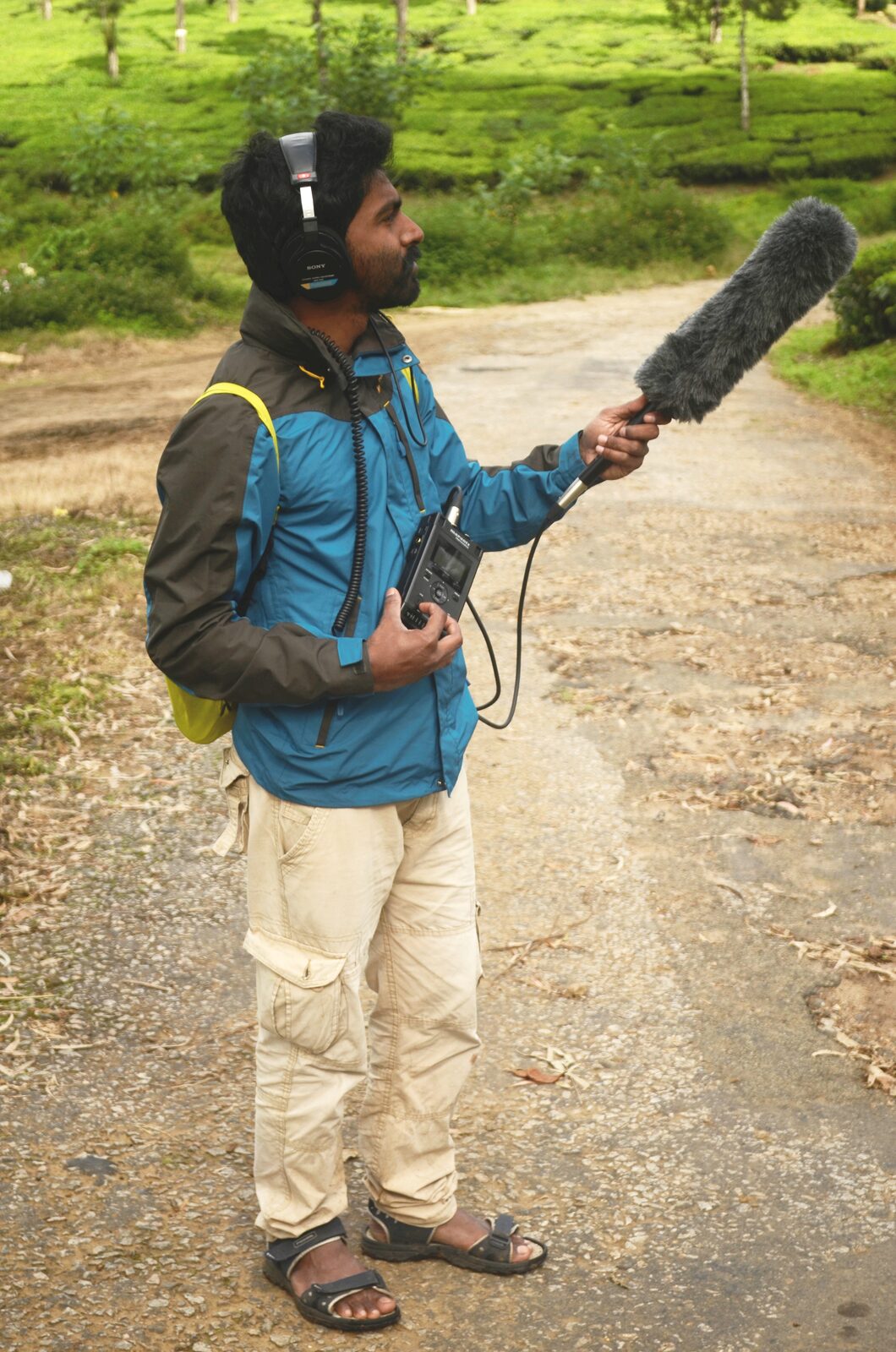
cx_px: 448
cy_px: 676
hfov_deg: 20.5
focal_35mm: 66
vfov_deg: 30.6
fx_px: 2475
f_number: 5.3
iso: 200
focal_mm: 44
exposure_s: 1/640
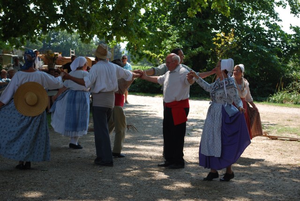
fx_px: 689
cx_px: 150
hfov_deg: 24.6
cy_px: 100
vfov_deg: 16.6
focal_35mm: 82
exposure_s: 1/125
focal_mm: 55
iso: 100
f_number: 5.6
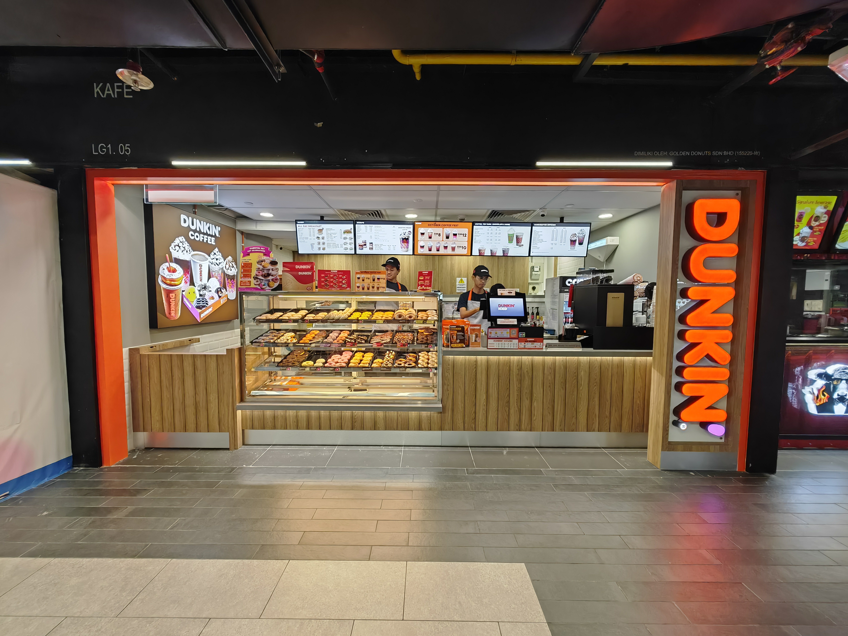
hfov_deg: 106.2
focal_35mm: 13
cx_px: 424
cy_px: 318
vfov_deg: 89.9
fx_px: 318
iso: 250
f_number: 2
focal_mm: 1.82
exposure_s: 1/34
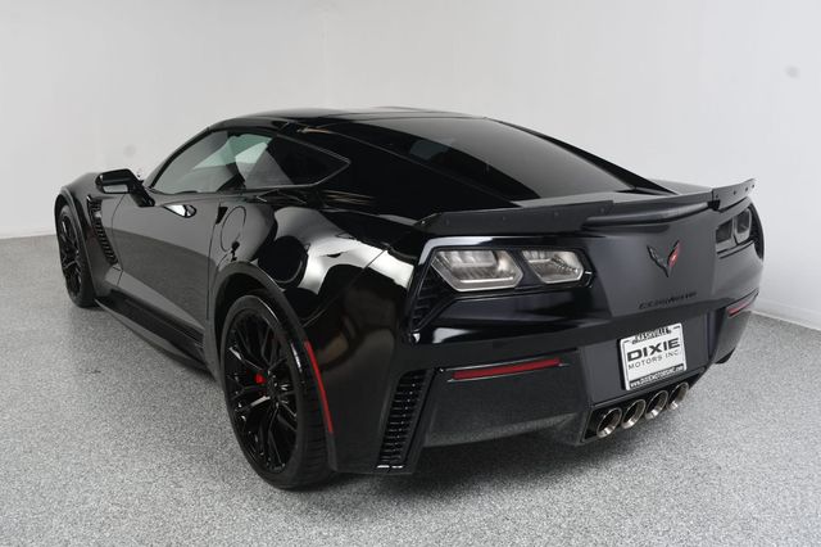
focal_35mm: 34
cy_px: 274
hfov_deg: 55.8
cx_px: 410
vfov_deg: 38.8
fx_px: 775
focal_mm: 23
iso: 100
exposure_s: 1/160
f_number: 8
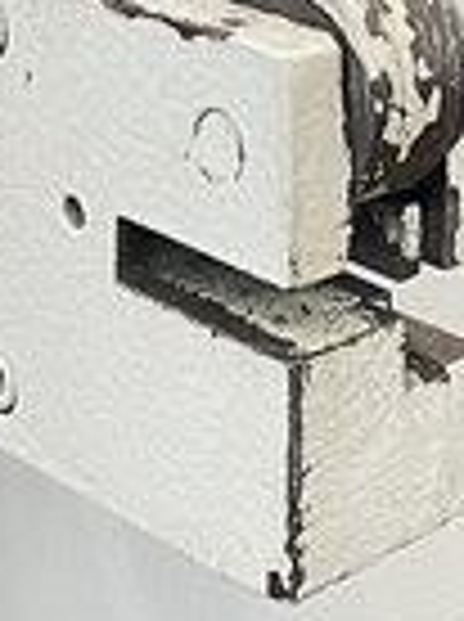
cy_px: -153
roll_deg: +0.5
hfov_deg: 12.2
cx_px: 293
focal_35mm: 121
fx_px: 2169
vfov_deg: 15.6
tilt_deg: -11.6
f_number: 1.5
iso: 125
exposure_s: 1/50
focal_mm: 5.7
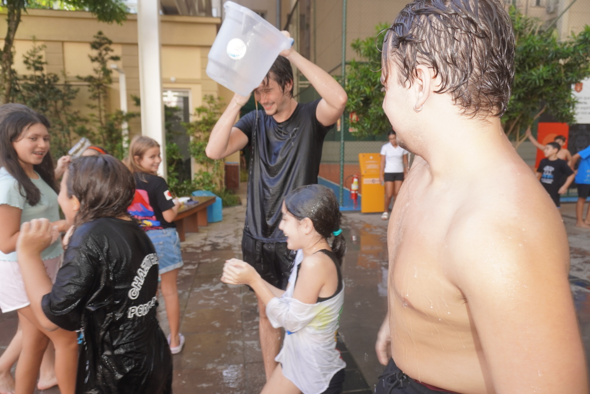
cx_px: 295
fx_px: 394
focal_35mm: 24
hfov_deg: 73.7
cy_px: 197
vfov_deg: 53.2
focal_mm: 16
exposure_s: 1/160
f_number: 4
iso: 250
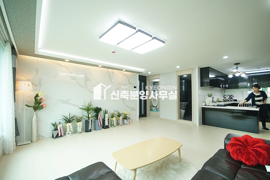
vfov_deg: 77.2
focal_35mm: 15
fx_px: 112
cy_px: 90
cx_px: 135
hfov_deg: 100.4
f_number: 5.6
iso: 800
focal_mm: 10
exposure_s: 1/100
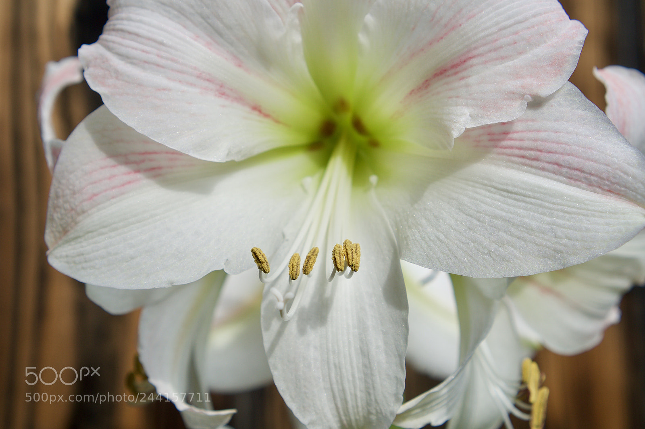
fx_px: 940
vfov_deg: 25.7
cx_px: 322
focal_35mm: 52
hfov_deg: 37.9
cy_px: 214
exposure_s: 1/320
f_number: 4.5
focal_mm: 35
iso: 100
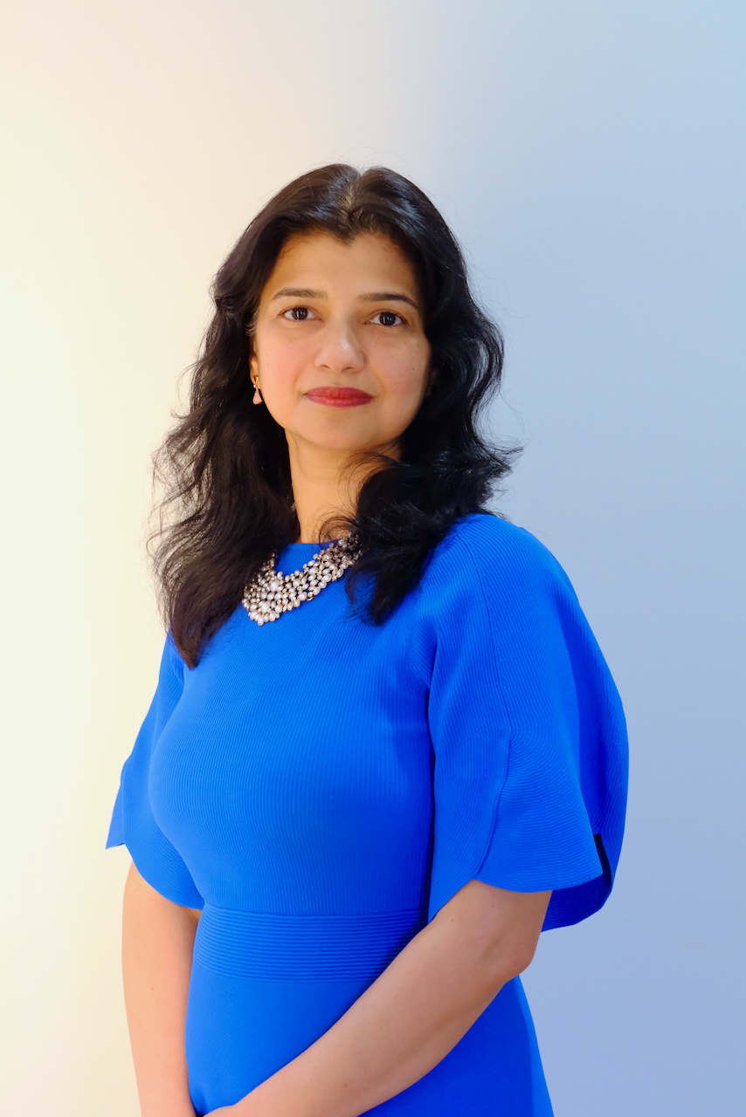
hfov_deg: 16.3
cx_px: 373
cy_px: 558
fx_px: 2609
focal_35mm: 84
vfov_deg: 24.2
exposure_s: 1/85
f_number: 4
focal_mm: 56
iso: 1600
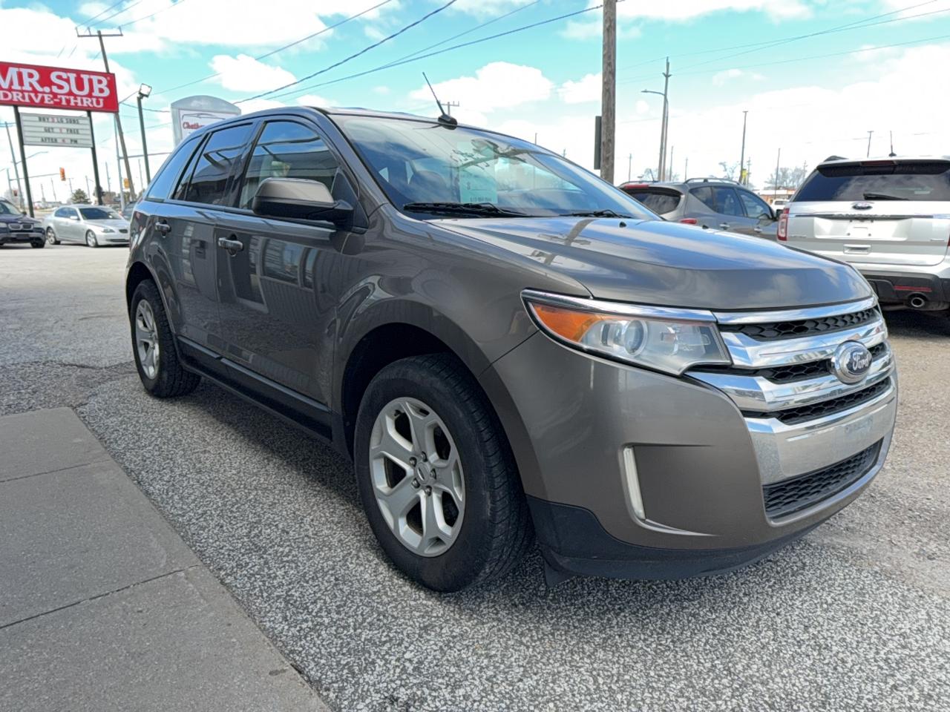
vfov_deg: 56.8
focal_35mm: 24
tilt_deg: -12.7
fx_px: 659
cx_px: 475
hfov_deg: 71.6
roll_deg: +0.1
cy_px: 356
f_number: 1.78
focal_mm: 6.76
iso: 80
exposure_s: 1/1456
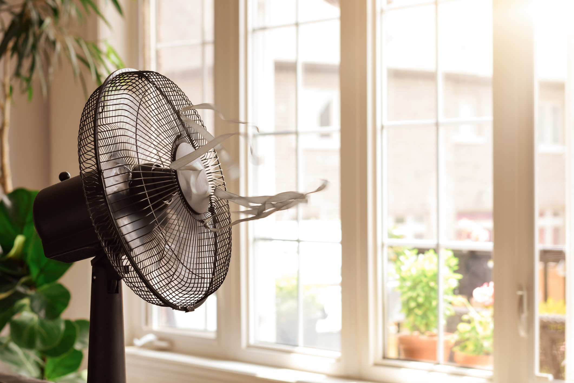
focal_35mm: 75
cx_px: 287
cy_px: 192
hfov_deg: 27.0
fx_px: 1196
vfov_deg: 18.2
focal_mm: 50
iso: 200
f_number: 4.5
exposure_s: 1/125
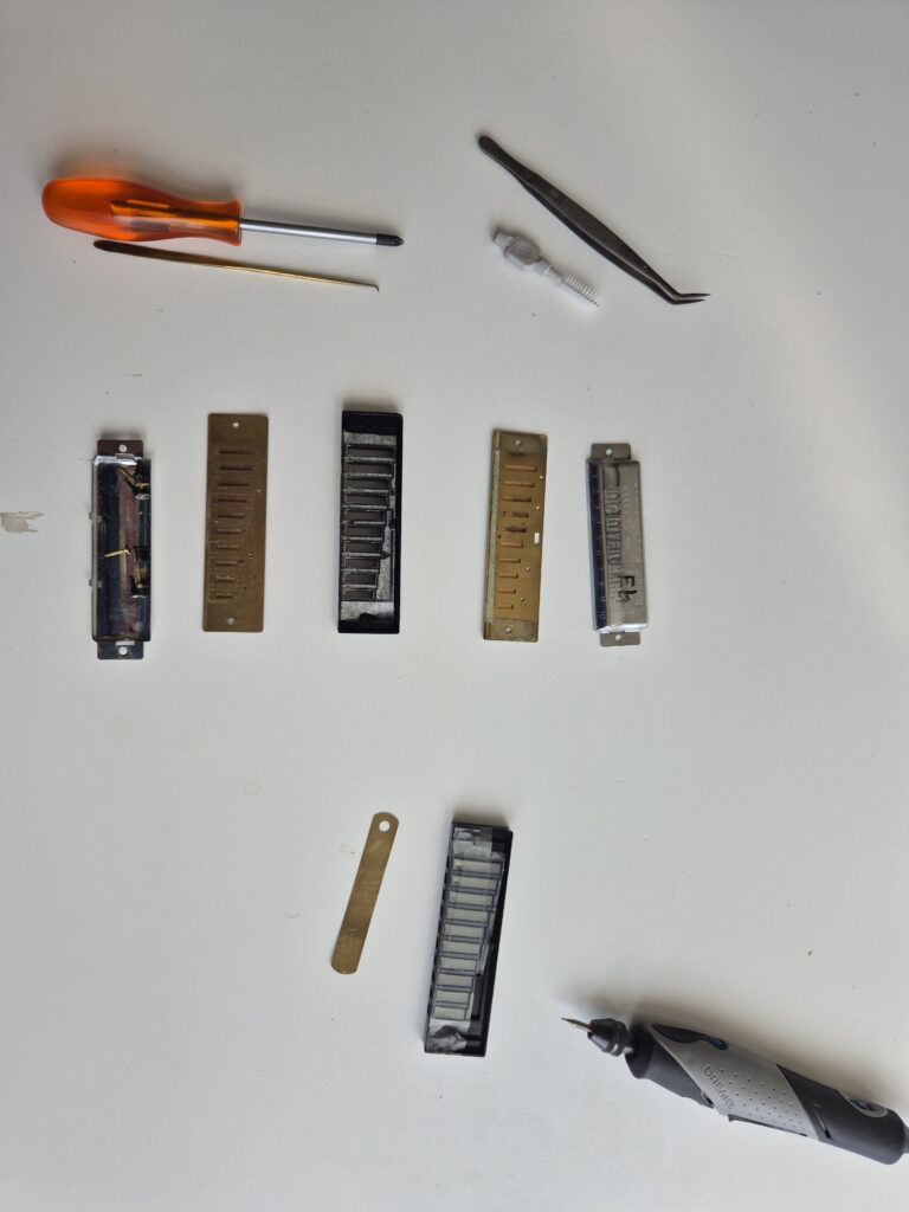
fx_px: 805
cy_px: 606
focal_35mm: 23
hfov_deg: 58.9
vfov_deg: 73.9
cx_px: 454
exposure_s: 1/300
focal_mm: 5.4
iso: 25
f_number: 1.8
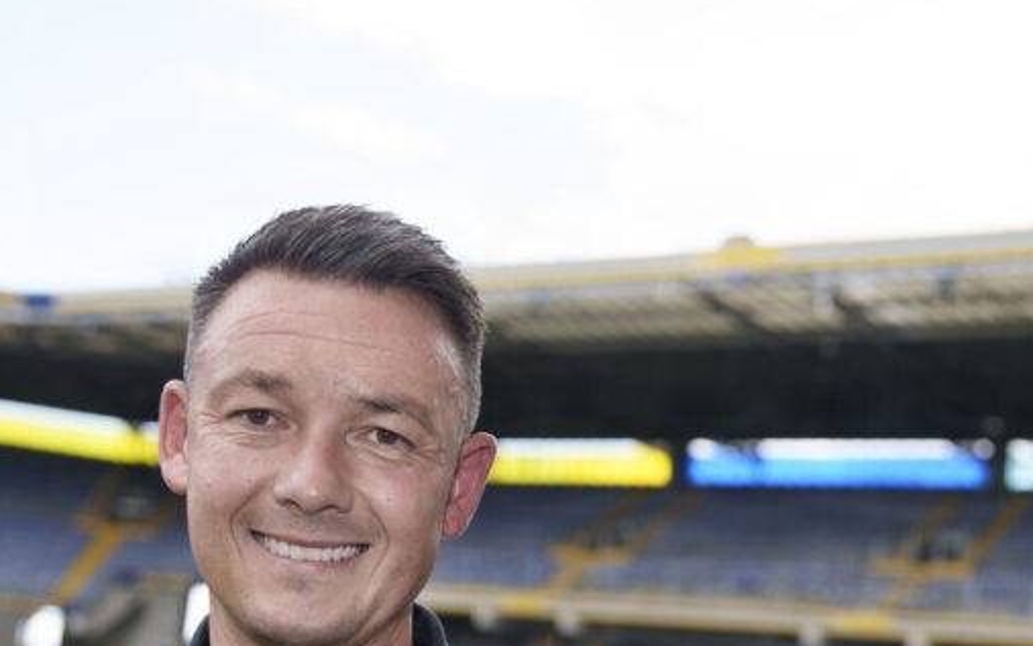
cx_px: 550
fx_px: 2027
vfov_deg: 17.7
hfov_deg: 28.6
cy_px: 651
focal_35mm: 72
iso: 100
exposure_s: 1/200
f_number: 2.8
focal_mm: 35
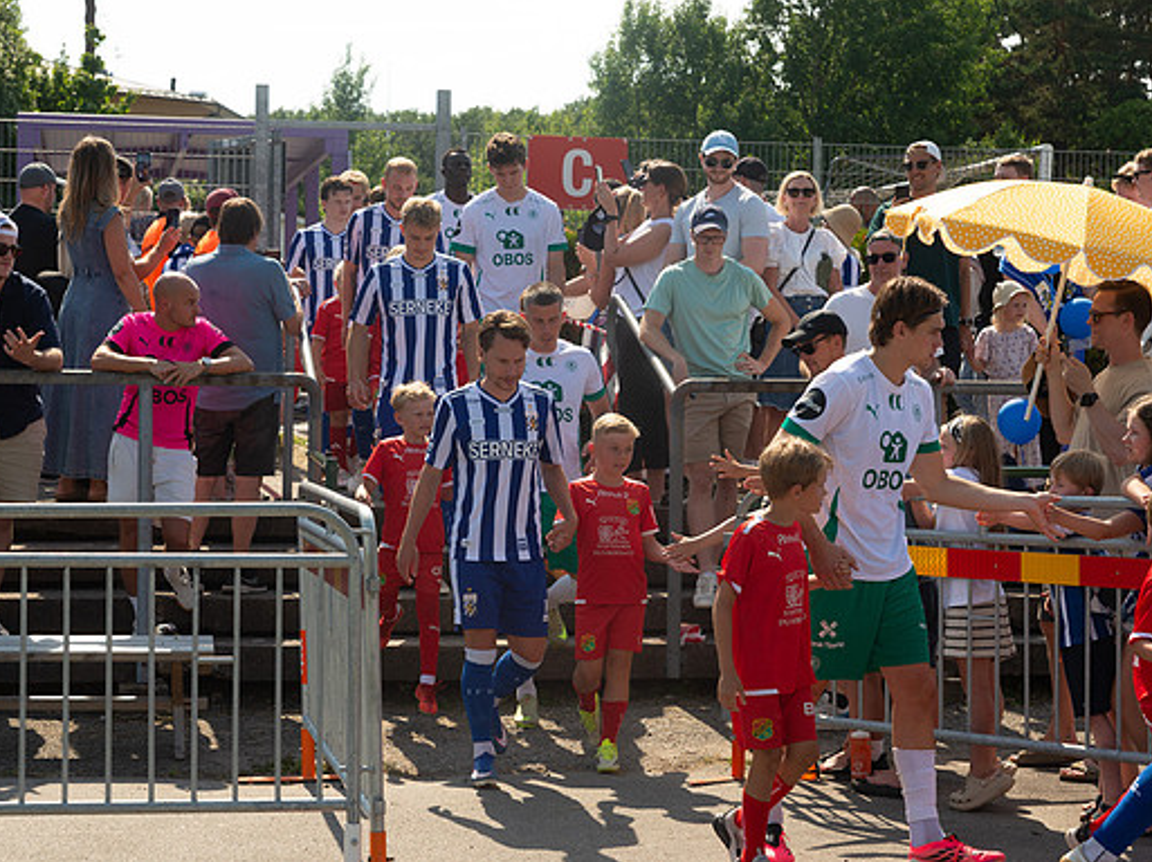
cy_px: 432
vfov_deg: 19.1
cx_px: 530
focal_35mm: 77
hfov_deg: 25.3
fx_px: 2561
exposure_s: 1/1000
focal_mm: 70
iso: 500
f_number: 5.6
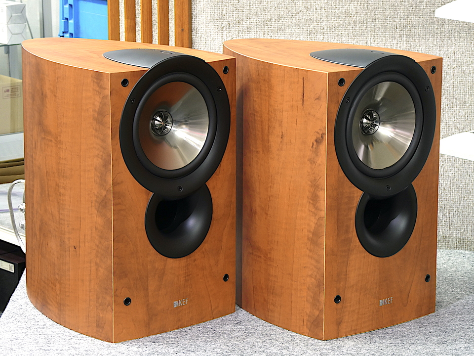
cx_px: 237
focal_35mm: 124
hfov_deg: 15.9
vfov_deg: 12.0
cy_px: 178
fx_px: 1698
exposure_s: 1
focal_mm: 22.3
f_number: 5.2
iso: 100
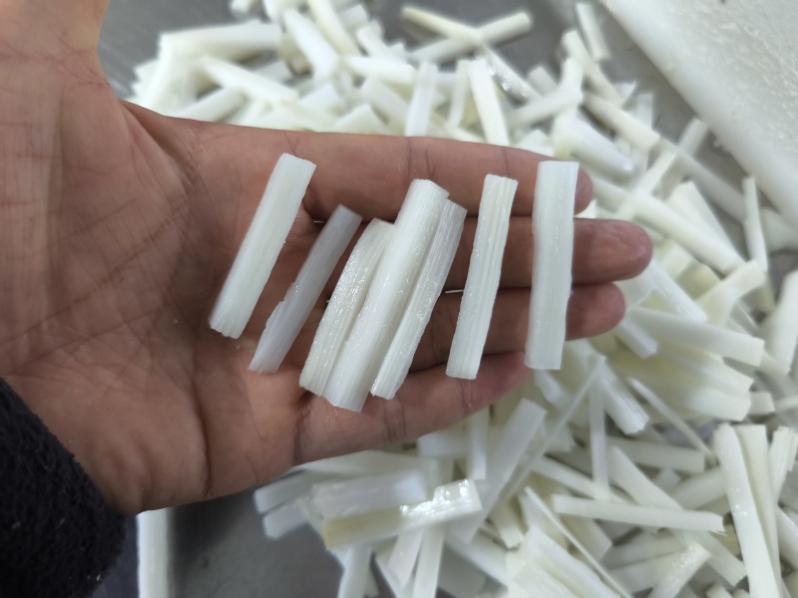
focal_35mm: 23
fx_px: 530
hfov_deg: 73.9
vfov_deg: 58.9
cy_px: 299
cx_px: 399
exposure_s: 1/25
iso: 500
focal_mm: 5.35
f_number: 1.7
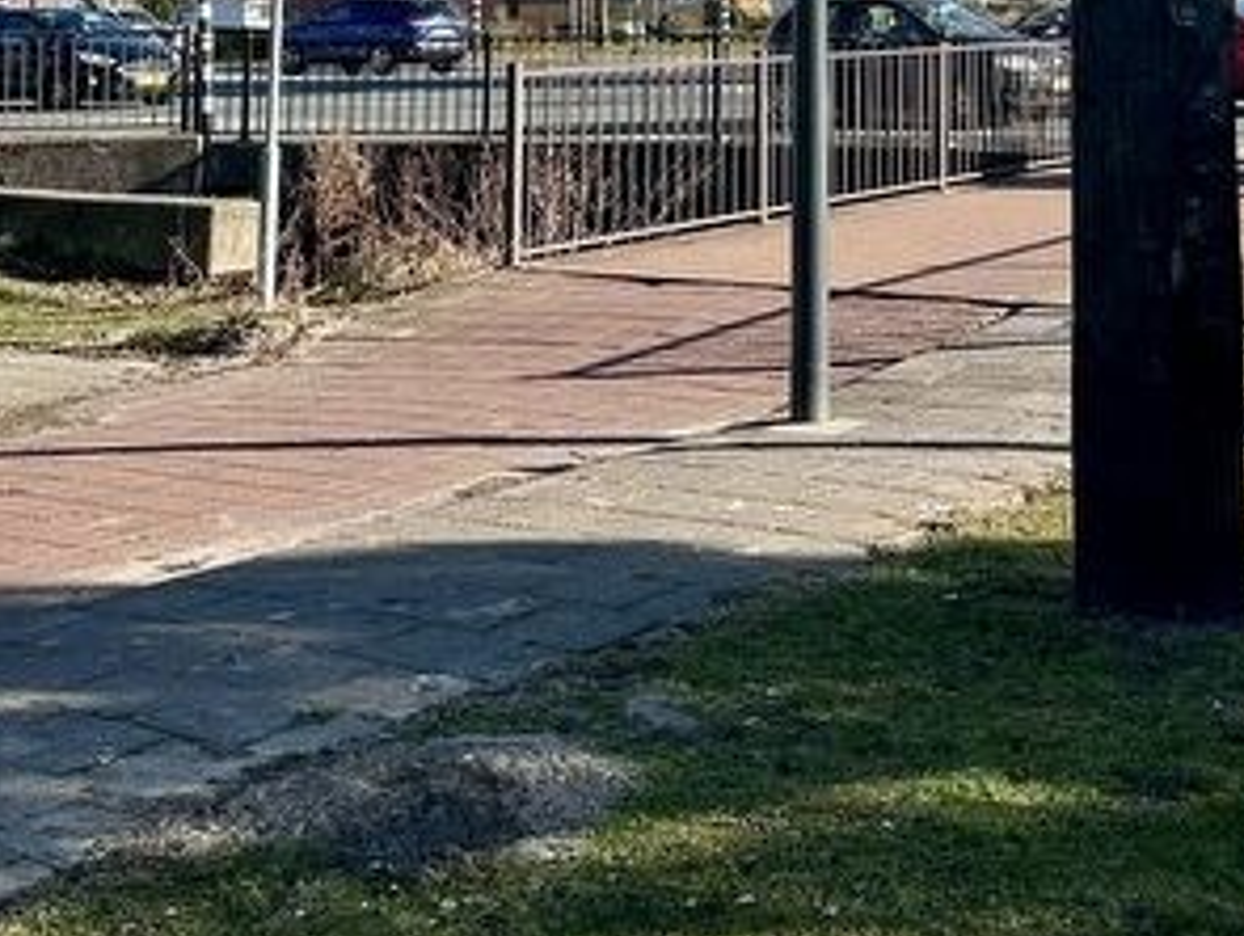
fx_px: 2339
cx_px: 1037
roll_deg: -0.1
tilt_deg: +6.0
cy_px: -194
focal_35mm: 65
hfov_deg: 29.0
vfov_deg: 21.0
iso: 80
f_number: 1.78
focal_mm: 6.86
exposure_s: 1/3247
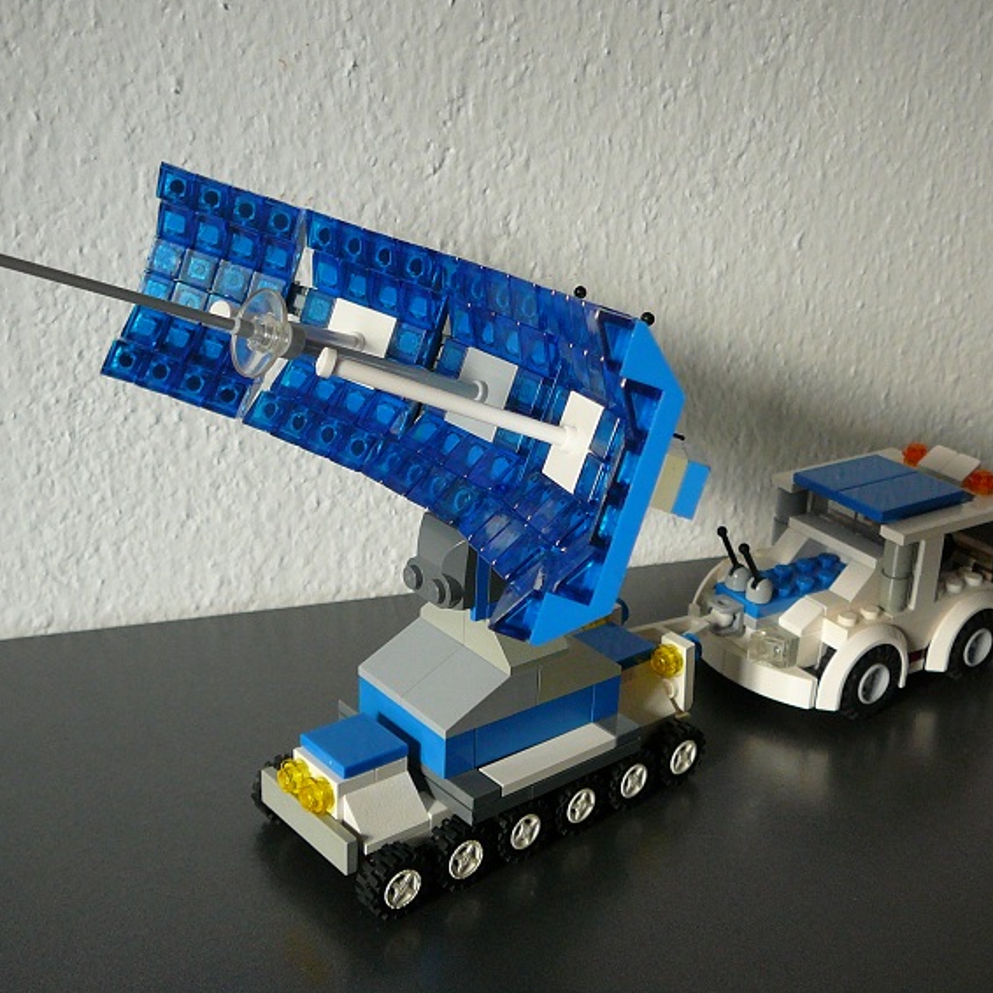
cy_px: 498
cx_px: 491
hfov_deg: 40.0
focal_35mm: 42
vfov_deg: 40.0
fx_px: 1363
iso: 160
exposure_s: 1/30
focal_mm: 5.2
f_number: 2.8
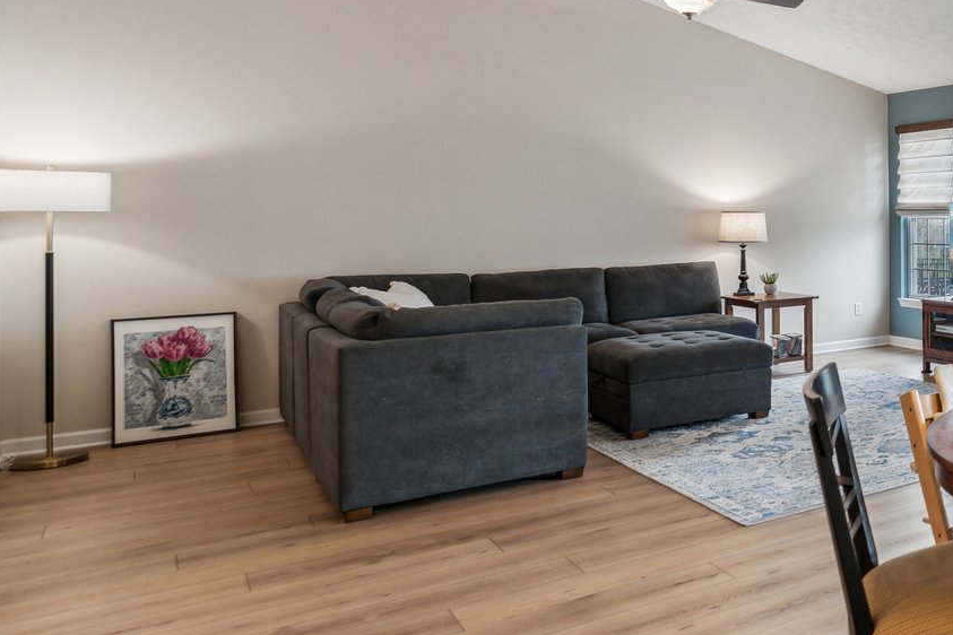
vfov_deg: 38.4
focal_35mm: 34
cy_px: 208
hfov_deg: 40.8
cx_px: 1118
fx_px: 900
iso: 640
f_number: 2.8
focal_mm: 14
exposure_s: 1/125
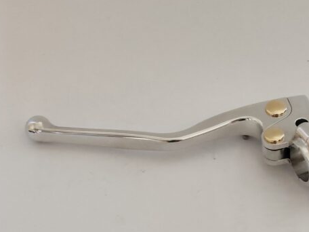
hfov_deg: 16.8
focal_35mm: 117
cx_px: 199
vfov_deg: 12.7
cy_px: 137
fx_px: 1044
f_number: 1.9
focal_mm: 6.12
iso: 2000
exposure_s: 1/50
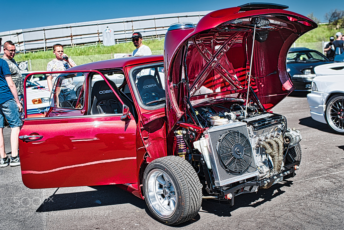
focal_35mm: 35
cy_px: 115
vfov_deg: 37.9
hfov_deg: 54.4
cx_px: 172
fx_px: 335
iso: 100
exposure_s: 1/400
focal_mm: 35
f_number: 2.8
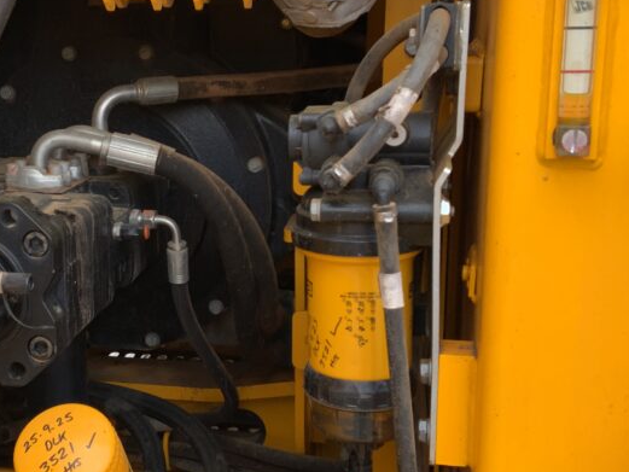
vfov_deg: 25.7
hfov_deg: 33.2
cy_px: 252
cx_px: 168
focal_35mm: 57
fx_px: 1036
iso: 16
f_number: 1.8
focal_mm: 3
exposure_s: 1/280
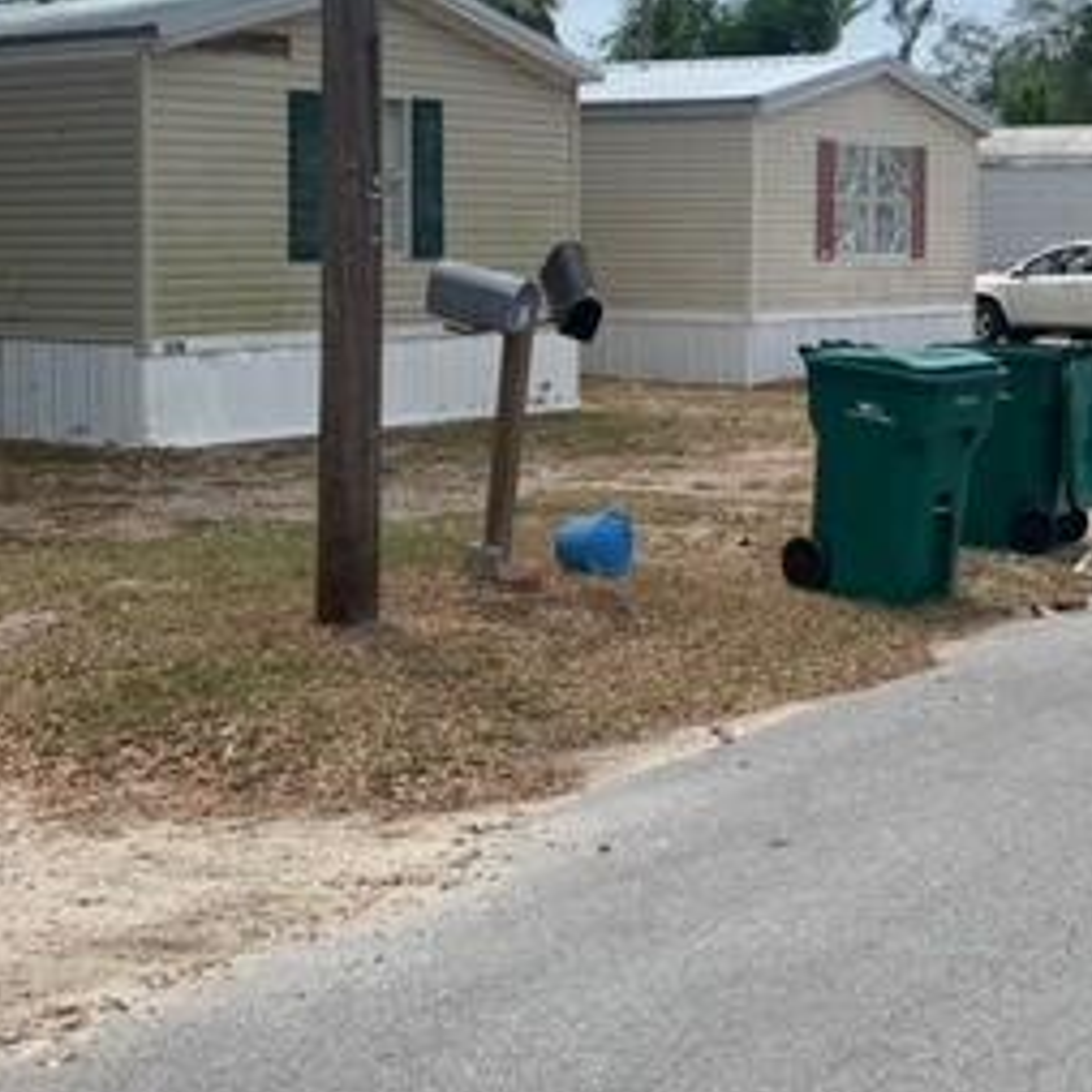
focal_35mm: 58
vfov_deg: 29.1
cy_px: 267
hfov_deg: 28.7
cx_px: 924
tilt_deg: +0.3
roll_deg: +0.0
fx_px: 2070
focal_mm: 4.25
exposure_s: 1/3788
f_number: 1.8
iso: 25
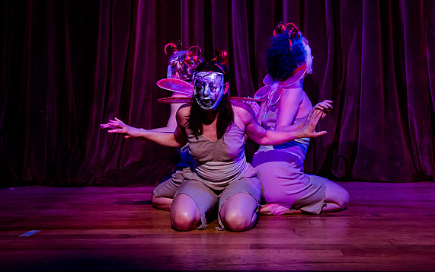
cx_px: 240
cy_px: 112
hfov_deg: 36.2
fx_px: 664
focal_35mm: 56
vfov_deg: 23.1
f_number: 4
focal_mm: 40
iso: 3200
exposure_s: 1/200
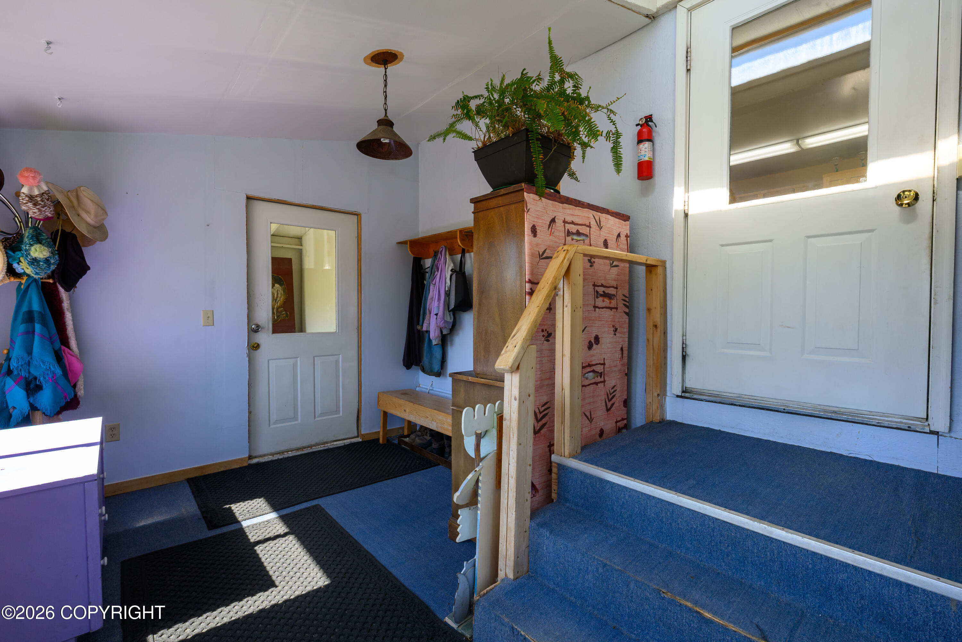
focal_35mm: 16
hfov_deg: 96.7
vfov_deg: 73.7
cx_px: 481
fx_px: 428
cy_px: 321
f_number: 11
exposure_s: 1/80
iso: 900
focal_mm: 16
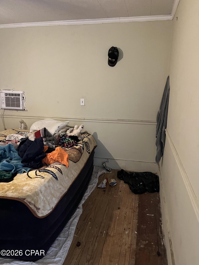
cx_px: 100
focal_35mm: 26
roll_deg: +0.6
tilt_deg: -13.6
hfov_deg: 53.1
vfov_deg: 67.3
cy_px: 132
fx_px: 199
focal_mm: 5.1
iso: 640
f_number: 1.6
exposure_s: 1/30
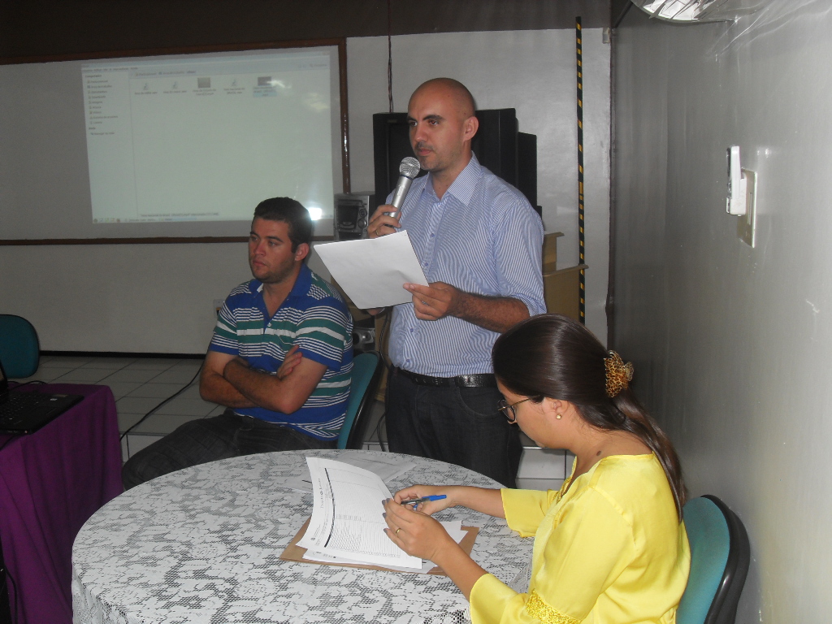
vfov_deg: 36.0
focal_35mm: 40
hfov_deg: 46.8
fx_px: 961
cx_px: 416
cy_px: 312
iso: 100
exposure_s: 1/45
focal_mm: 7.1
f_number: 3.1
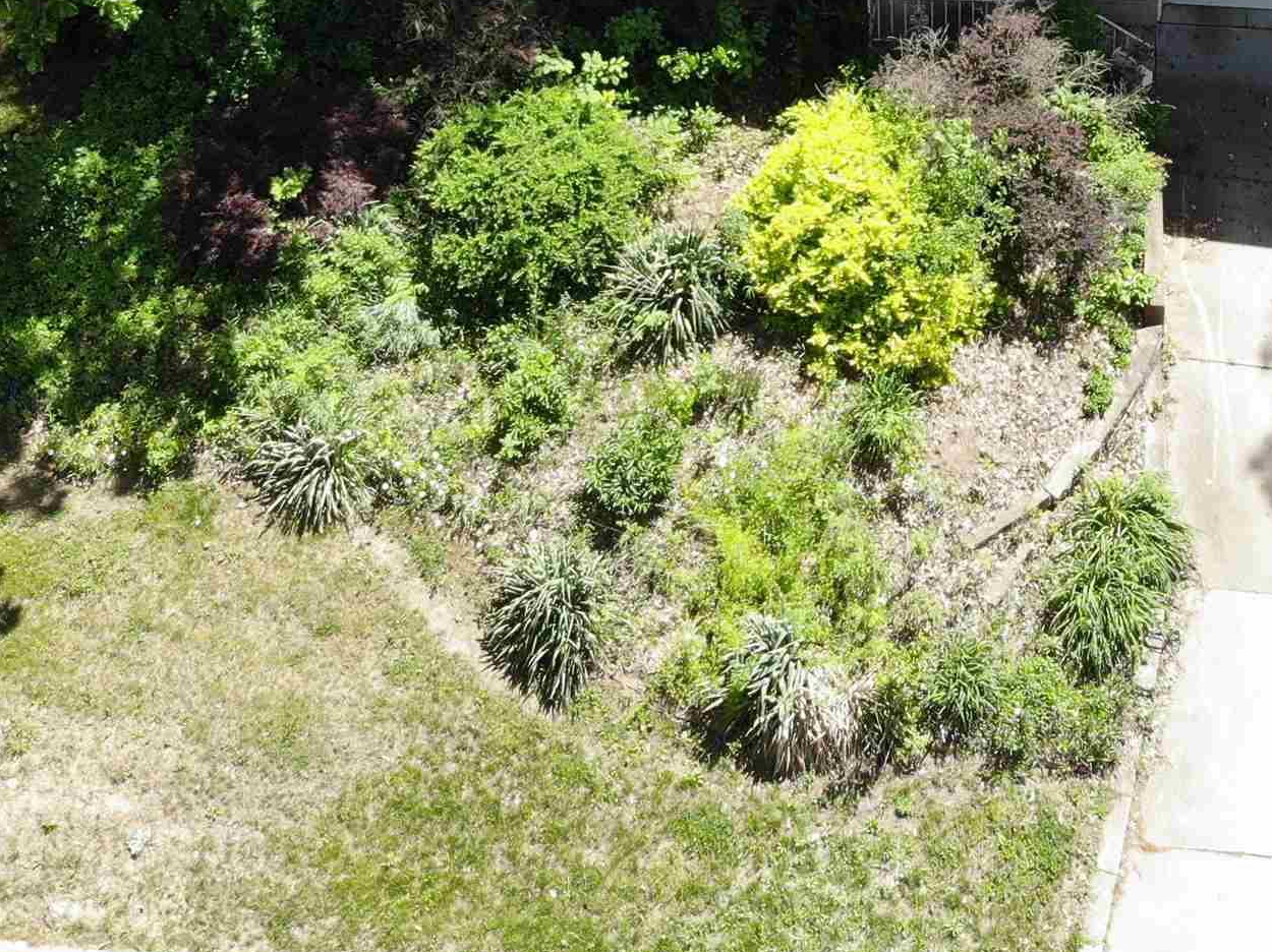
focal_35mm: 59
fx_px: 2167
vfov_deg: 22.7
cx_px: 992
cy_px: -206
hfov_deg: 32.0
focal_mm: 4.5
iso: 100
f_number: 2.8
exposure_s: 1/320
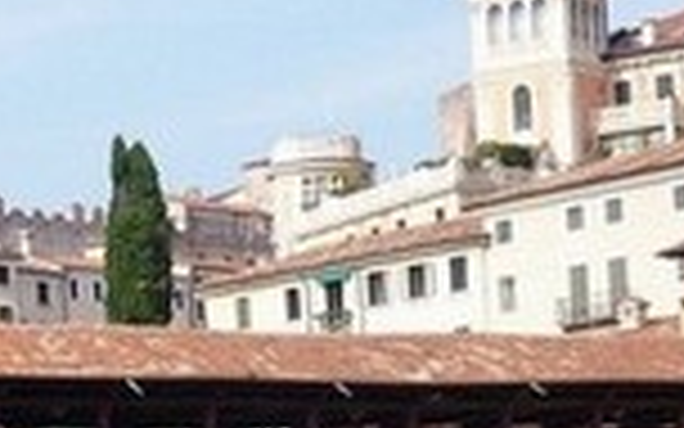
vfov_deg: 7.0
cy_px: 734
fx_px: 3430
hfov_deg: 11.3
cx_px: 18
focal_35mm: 184
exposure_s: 1/640
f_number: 3
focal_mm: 7.2
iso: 100
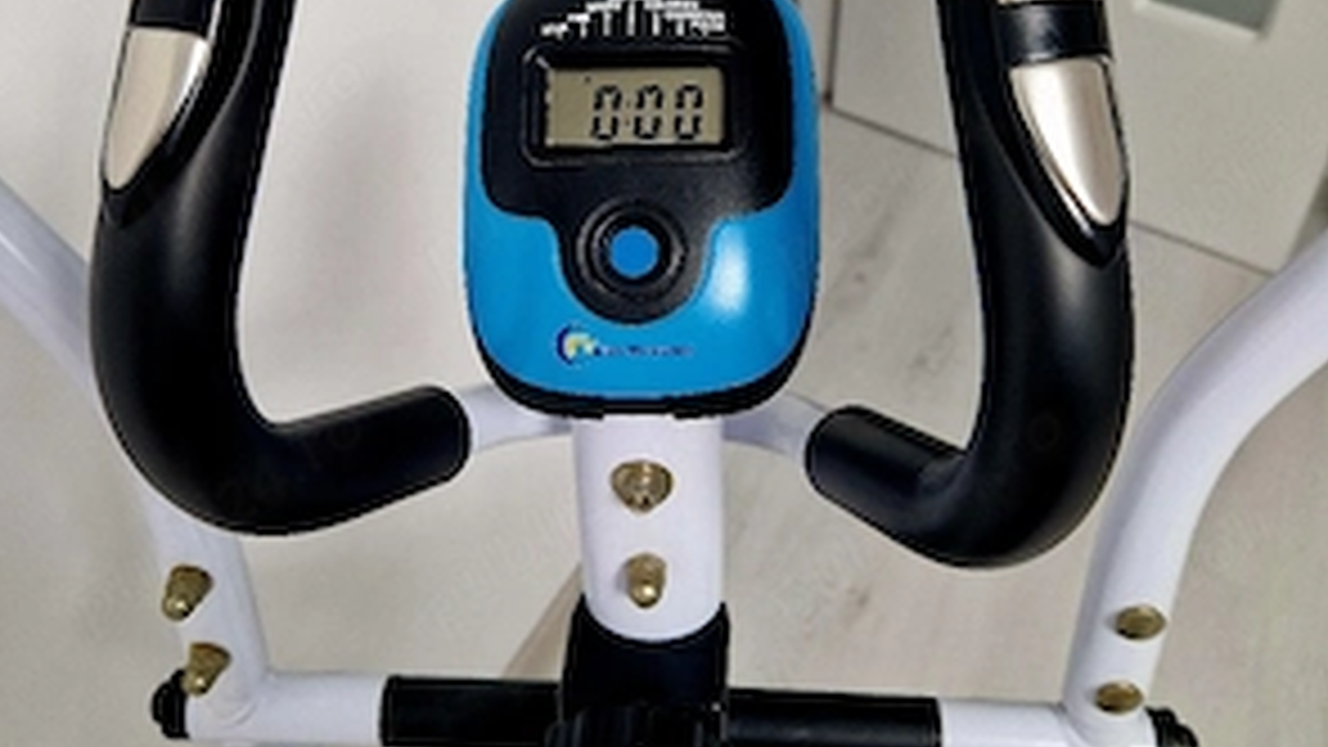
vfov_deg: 34.2
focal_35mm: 34
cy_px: 220
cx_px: 657
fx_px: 1197
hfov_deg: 58.0
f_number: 1.8
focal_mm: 5.4
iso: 50
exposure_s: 1/100
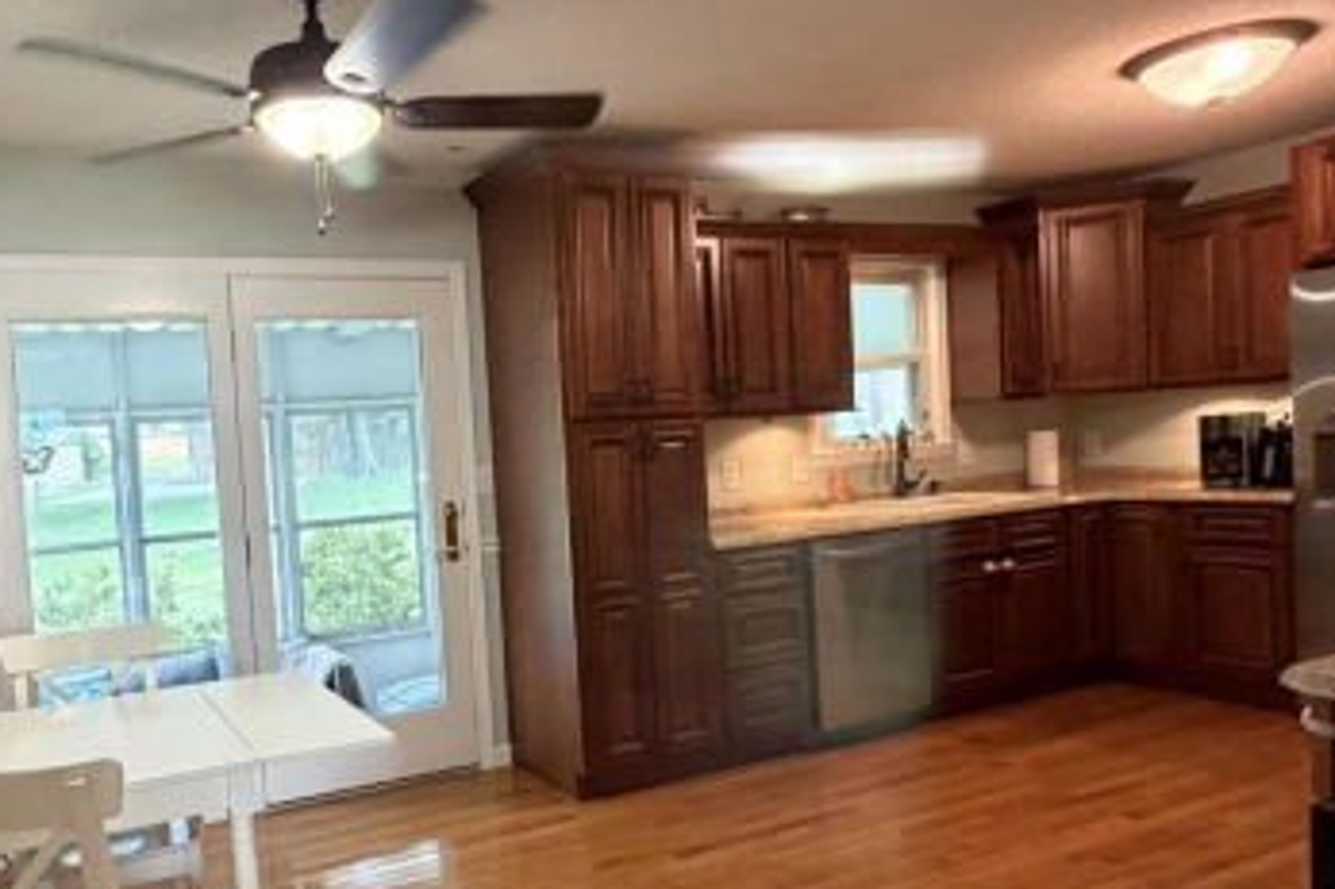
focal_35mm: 28
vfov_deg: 46.2
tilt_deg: -2.7
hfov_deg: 63.8
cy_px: 506
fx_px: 1038
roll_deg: +3.8
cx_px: 446
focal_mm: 2.22
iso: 500
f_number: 2.2
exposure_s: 1/60
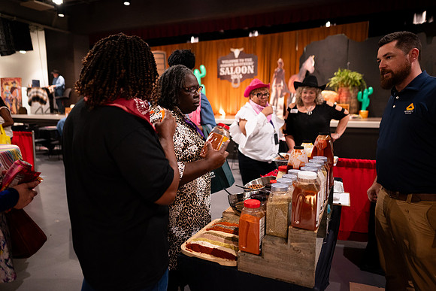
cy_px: 146
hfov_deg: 73.7
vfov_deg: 53.2
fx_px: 291
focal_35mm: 24
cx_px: 218
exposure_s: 1/200
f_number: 1.8
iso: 1250
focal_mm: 24
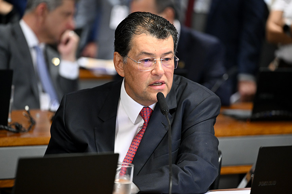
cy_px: 97
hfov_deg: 10.3
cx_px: 146
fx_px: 1619
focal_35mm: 200
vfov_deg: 6.8
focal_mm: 200
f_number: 2.8
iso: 2000
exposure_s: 1/125
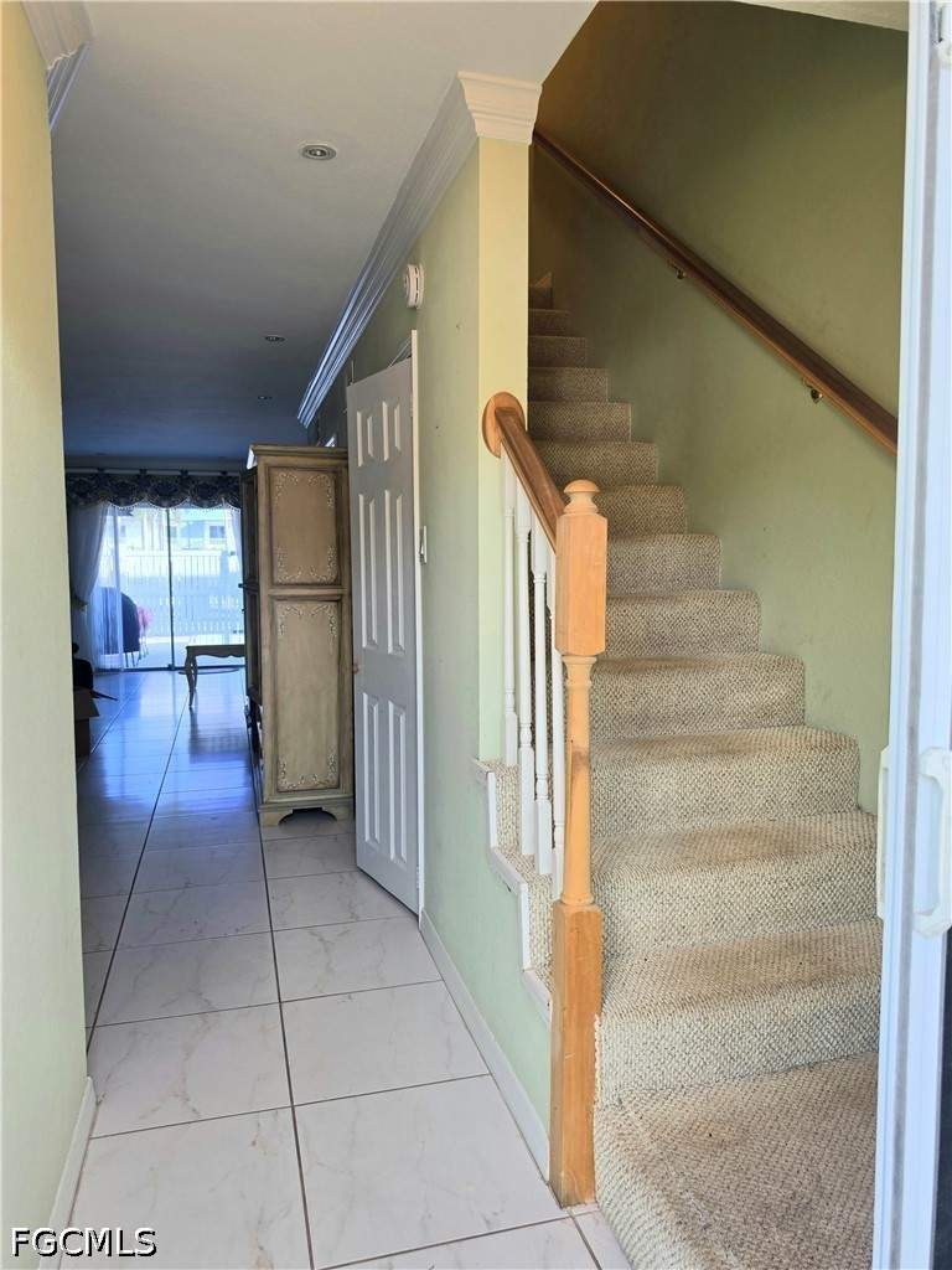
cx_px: 476
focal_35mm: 23
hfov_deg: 58.9
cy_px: 635
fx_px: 843
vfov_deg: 73.9
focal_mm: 6.5
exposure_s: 1/120
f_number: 1.4
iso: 32
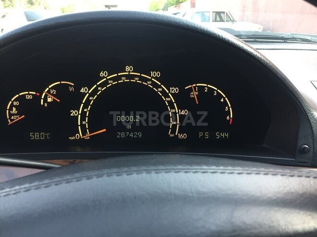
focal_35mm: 29
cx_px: 158
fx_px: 266
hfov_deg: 61.7
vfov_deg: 48.2
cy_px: 118
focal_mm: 4.15
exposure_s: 1/33
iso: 32
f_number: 2.2
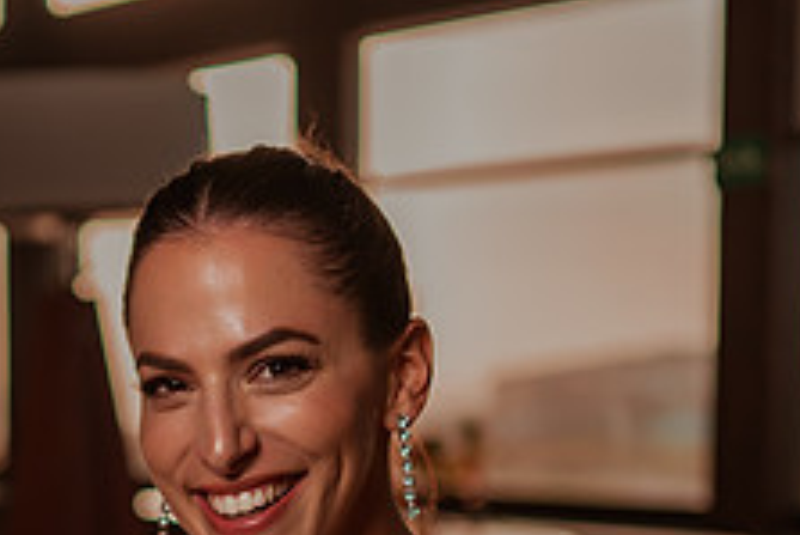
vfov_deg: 14.8
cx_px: 136
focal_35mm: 91
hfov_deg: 22.0
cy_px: 548
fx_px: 2023
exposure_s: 1/5000
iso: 100
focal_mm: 35
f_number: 1.8
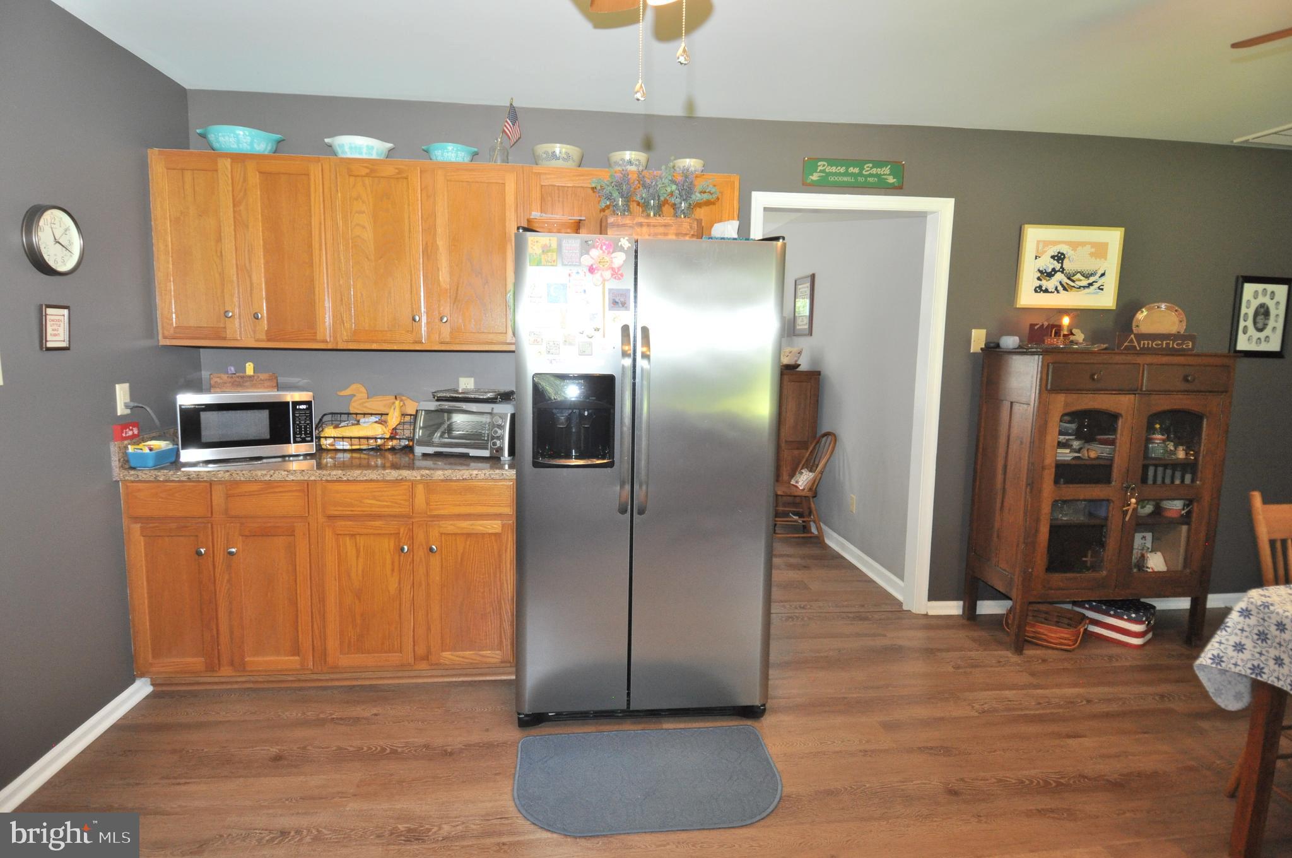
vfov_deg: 67.2
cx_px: 646
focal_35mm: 18
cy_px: 429
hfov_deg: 90.1
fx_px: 645
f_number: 4
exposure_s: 1/60
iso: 800
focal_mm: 12
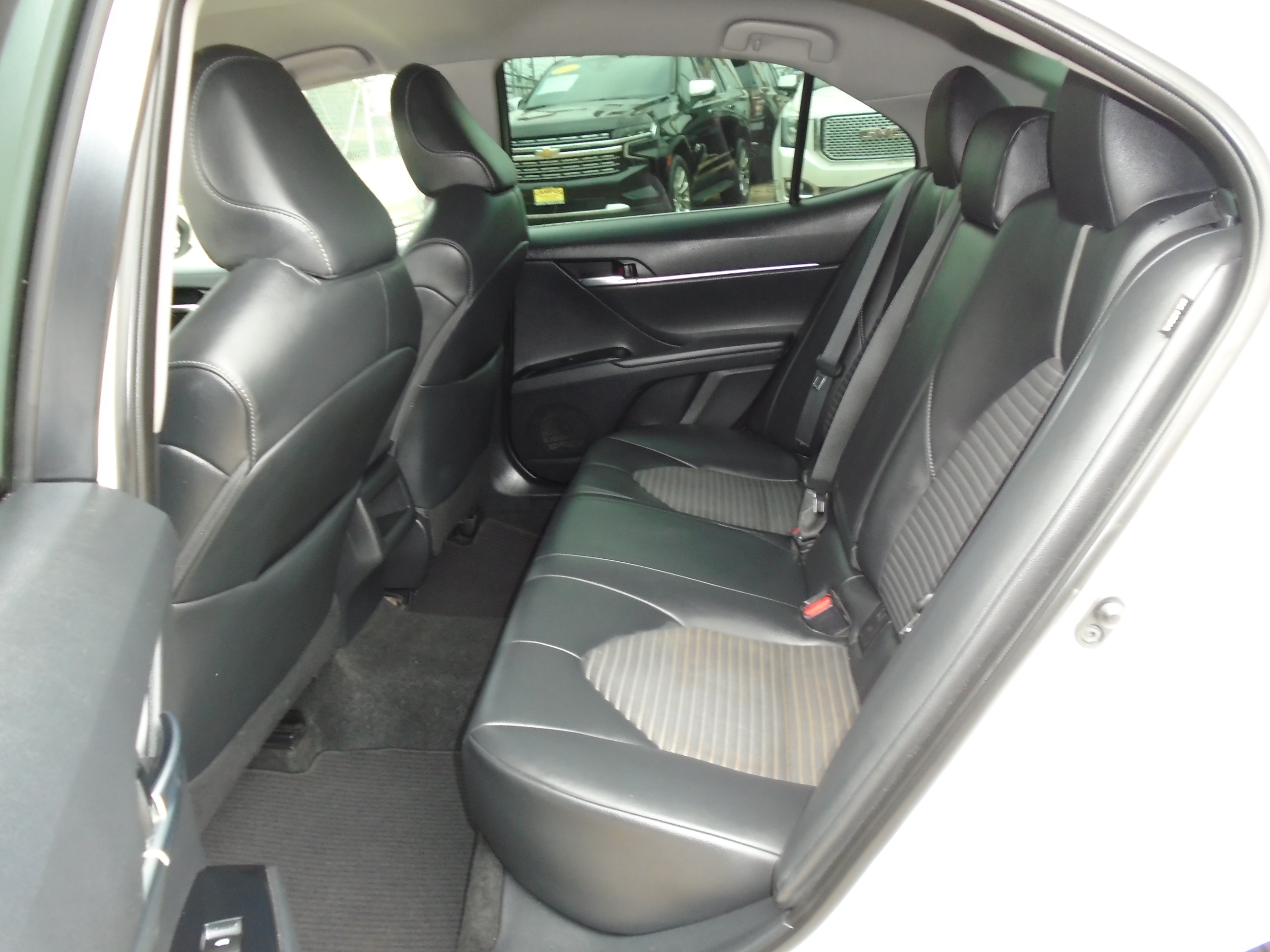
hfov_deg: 67.3
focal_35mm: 26
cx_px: 635
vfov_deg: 53.1
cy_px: 476
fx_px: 954
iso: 200
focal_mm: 4.6
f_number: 3.2
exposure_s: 1/50
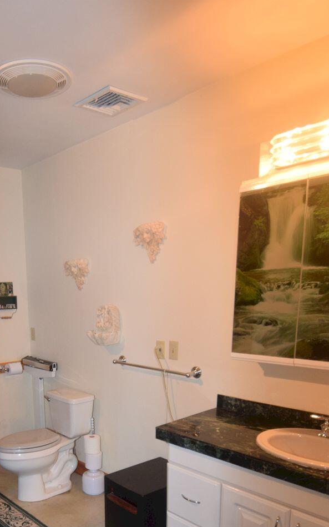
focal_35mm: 29
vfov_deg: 61.5
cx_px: 78
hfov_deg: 41.7
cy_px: 386
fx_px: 416
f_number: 4
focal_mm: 12
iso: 800
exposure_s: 1/60
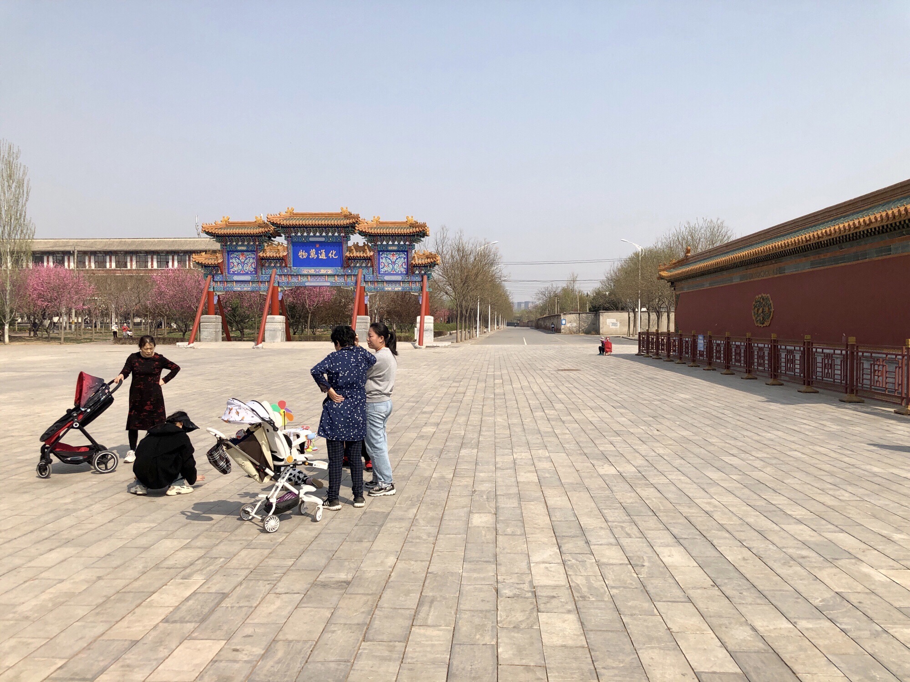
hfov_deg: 63.4
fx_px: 736
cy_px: 341
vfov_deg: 49.7
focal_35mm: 28
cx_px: 455
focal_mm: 4
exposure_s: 1/2825
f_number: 1.8
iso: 20
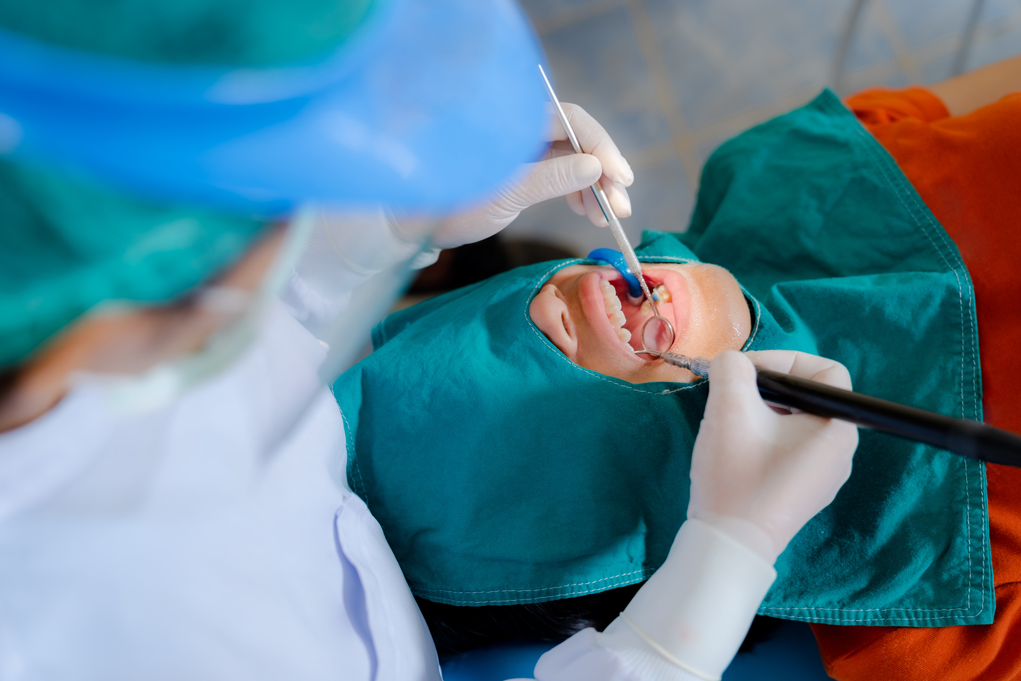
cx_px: 510
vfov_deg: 28.1
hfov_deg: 41.1
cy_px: 340
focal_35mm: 48
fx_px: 1361
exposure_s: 1/250
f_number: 2.8
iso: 100
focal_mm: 48
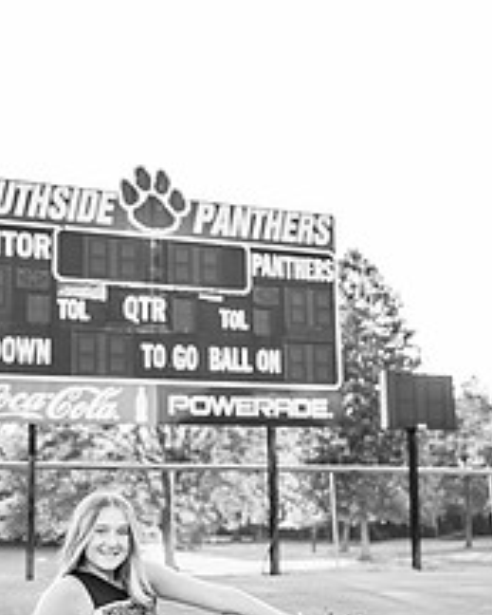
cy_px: 370
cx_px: 228
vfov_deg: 39.4
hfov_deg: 32.1
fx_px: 855
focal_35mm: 47
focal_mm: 24
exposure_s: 1/500
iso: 125
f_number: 2
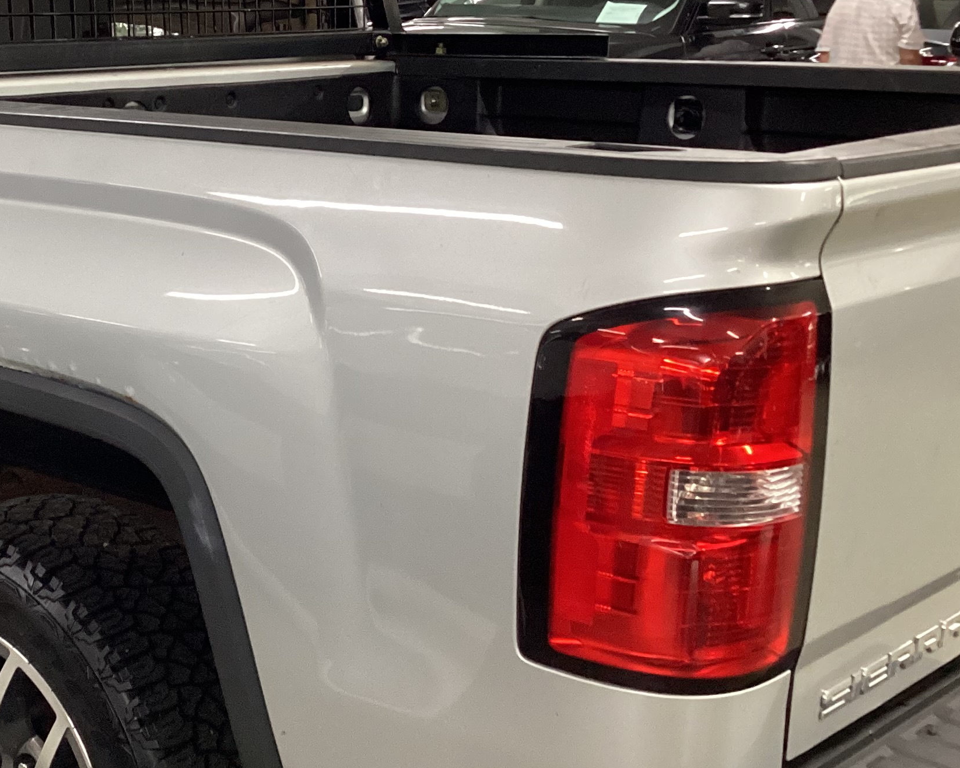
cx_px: 222
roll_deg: -1.7
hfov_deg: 30.8
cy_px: 338
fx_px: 1705
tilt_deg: -13.9
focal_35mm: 60
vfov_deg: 25.4
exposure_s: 1/60
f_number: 2.4
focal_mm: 3.3
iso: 320
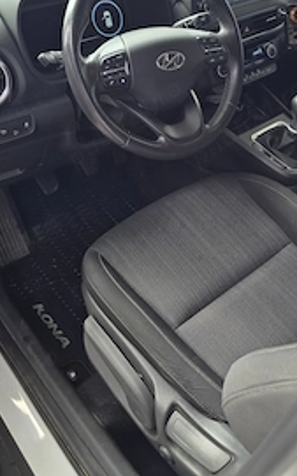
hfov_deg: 35.1
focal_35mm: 36
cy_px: 153
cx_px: 186
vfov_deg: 52.8
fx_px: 467
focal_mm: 6.3
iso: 40
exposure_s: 1/180
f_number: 1.7
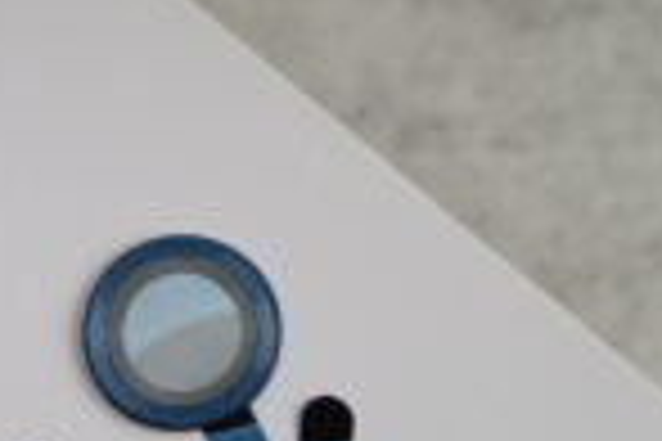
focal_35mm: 204
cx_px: 77
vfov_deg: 6.7
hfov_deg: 10.0
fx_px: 3751
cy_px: 515
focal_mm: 75
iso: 400
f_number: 4
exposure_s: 1/80
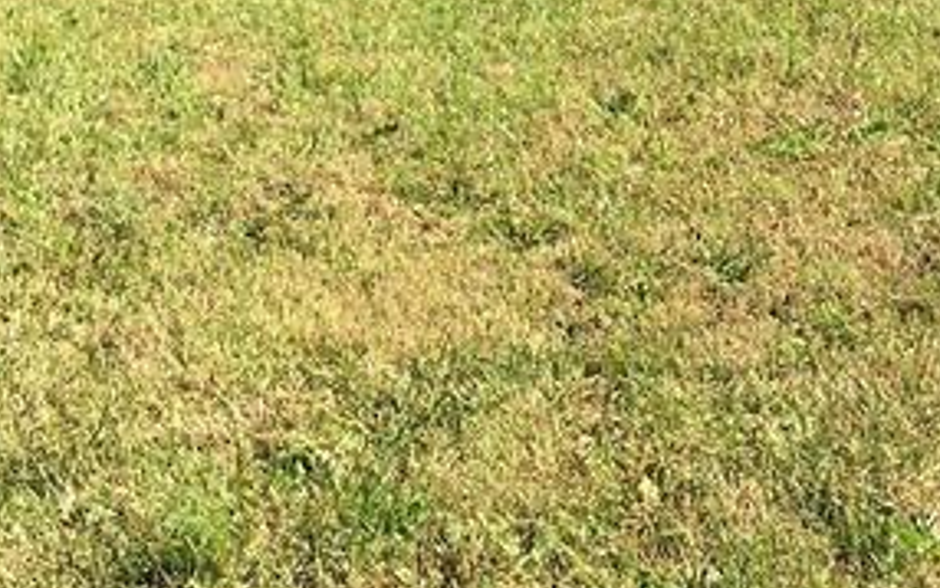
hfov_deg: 18.0
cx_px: 496
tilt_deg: +1.2
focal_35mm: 116
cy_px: -687
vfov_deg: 10.2
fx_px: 2973
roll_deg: +0.6
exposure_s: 1/610
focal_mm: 4.15
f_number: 2.2
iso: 25
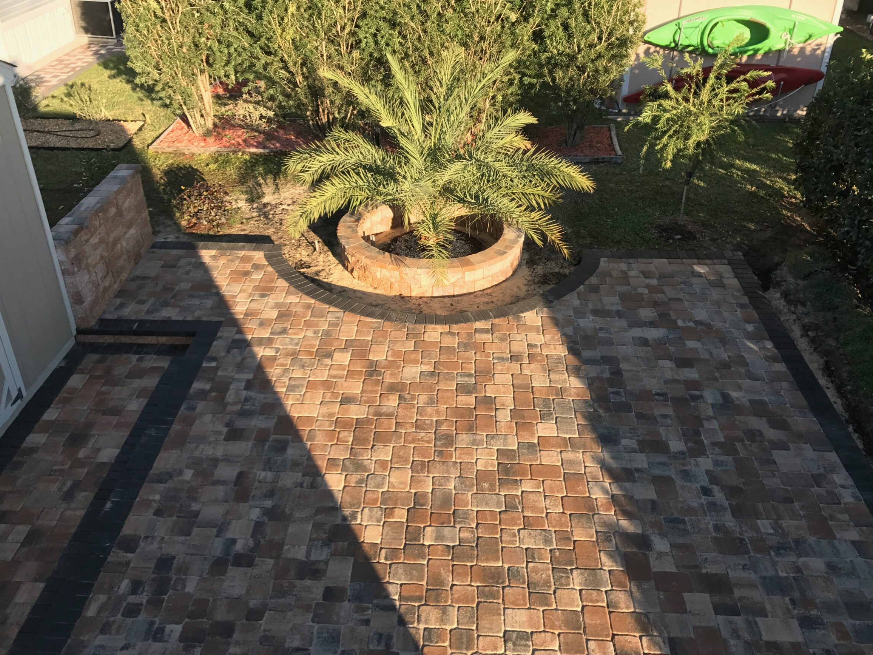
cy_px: 318
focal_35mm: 31
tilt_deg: -32.3
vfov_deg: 45.4
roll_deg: +0.0
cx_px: 437
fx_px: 782
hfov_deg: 58.4
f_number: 1.8
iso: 20
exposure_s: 1/598
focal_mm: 3.99
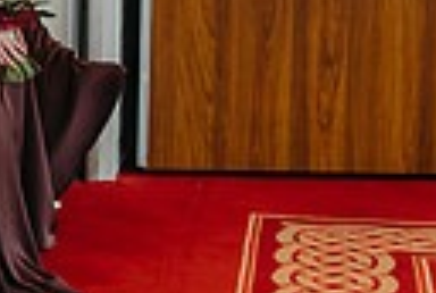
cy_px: 43
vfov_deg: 8.2
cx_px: -379
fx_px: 2039
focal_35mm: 168
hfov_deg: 11.3
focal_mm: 35
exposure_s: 1/160
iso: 1000
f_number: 2.2
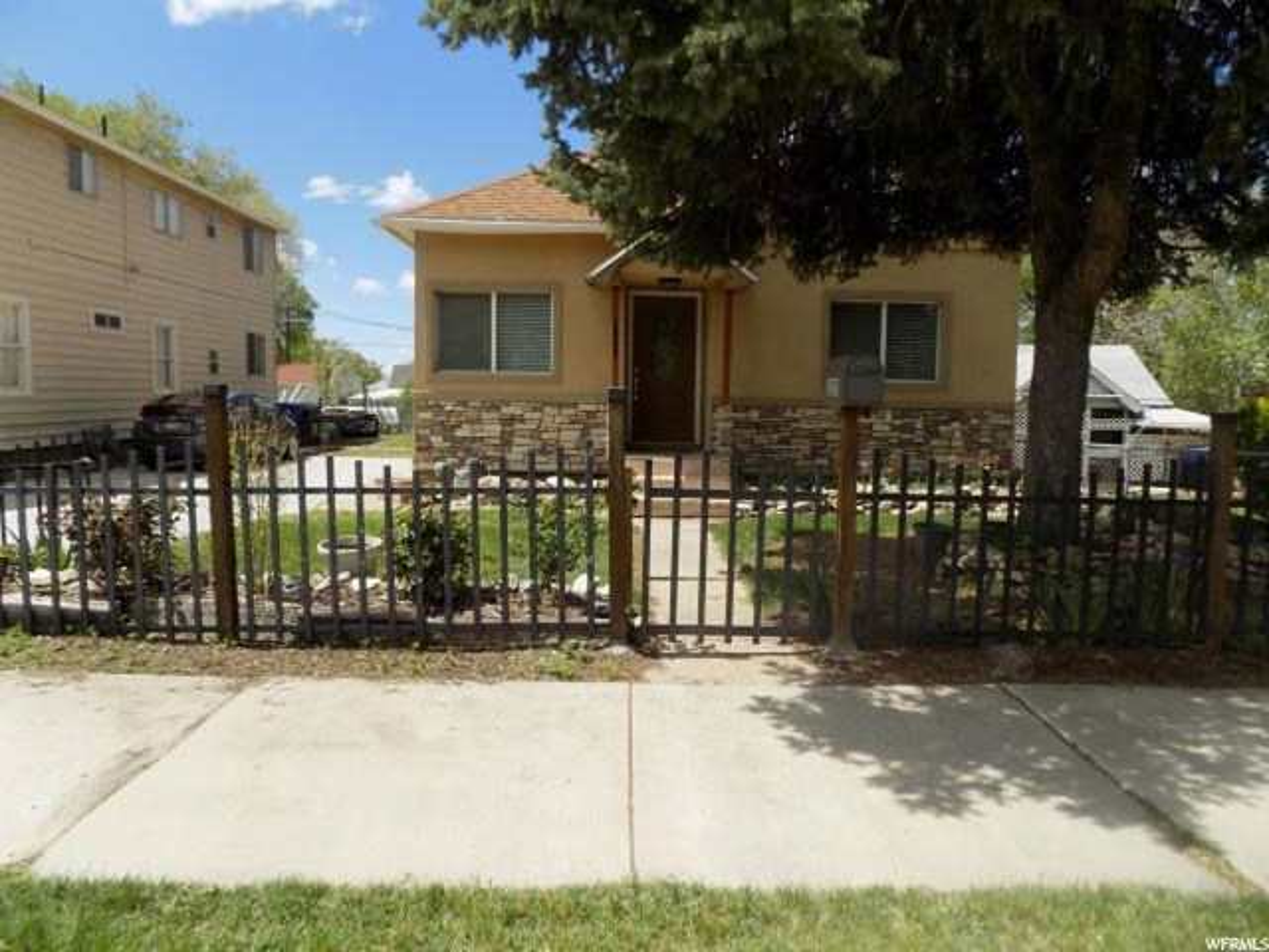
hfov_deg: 73.9
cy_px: 476
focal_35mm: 23
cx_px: 634
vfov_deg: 58.9
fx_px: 843
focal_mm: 4
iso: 80
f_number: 3.1
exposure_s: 1/1000
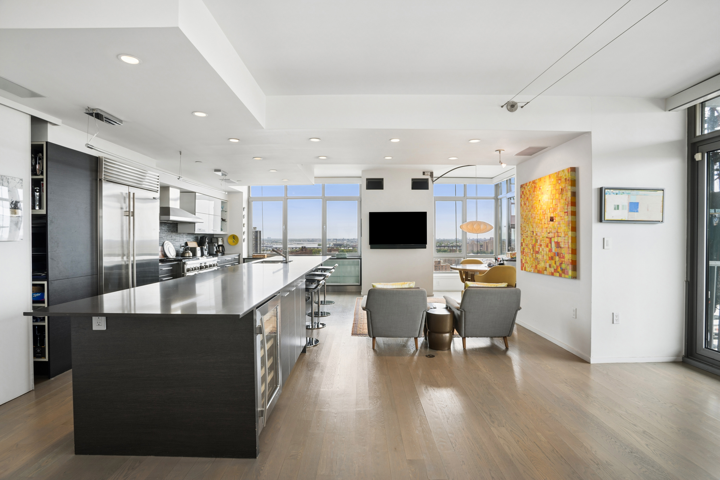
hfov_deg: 93.3
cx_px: 360
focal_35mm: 17
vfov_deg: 70.4
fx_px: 340
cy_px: 240
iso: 100
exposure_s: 1/6
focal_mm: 17
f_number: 8
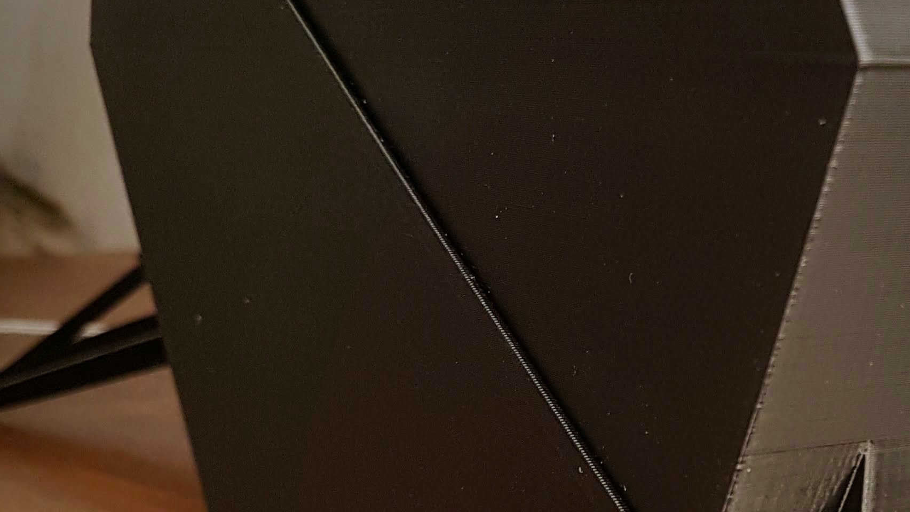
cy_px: 572
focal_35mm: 67
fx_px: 1617
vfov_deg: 17.4
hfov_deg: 28.4
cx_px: 1020
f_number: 1.7
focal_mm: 4.2
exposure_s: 1/33
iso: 160
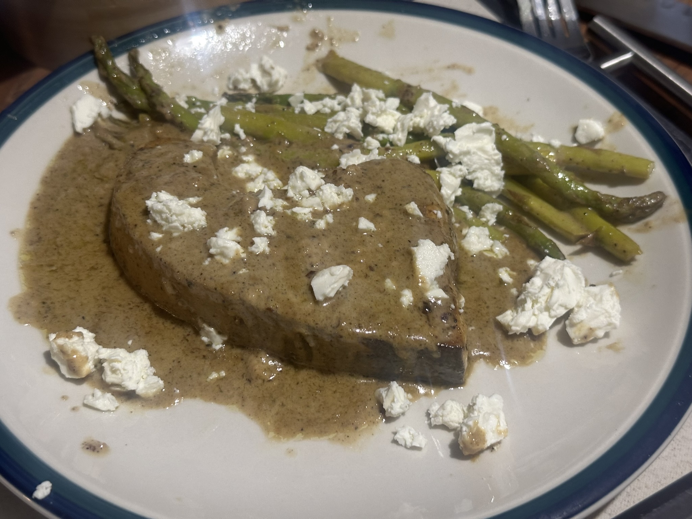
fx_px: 960
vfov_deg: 30.3
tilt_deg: -48.6
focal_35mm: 48
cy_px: 260
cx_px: 346
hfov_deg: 39.7
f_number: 1.78
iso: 200
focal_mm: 6.86
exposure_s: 1/40
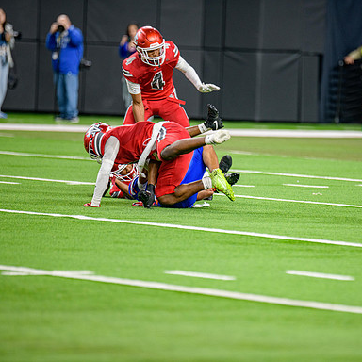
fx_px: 4555
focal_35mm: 385
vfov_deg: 4.6
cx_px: 242
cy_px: 181
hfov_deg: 4.6
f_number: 2.8
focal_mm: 300
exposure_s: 1/400
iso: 1000
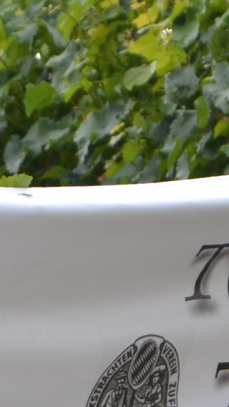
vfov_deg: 4.0
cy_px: 437
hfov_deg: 2.2
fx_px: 5888
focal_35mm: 545
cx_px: -118
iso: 160
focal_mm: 70
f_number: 4
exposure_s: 1/250
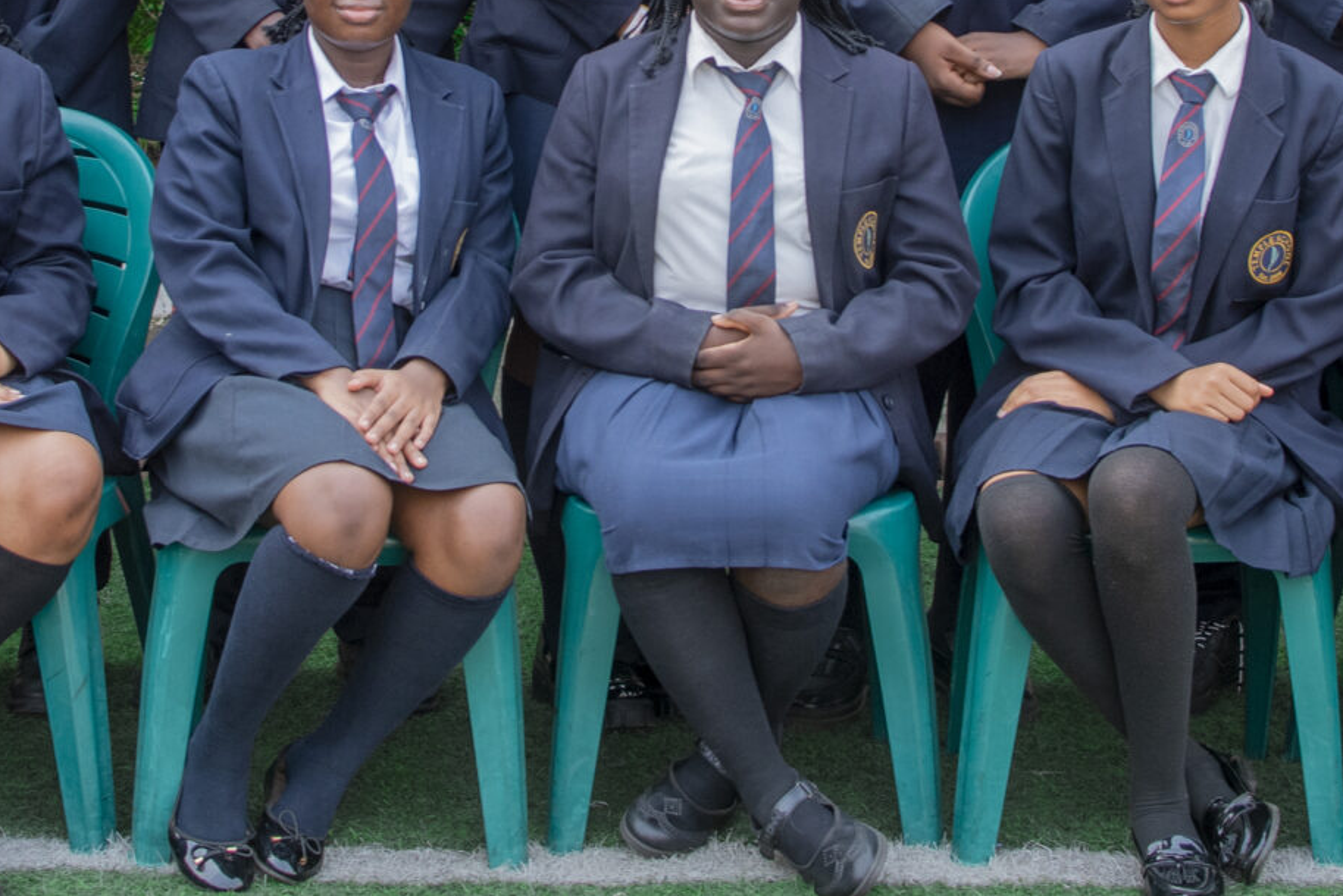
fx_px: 3657
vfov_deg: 13.8
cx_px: 642
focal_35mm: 98
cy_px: -21
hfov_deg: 20.8
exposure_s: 1/320
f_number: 4
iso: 320
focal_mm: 35
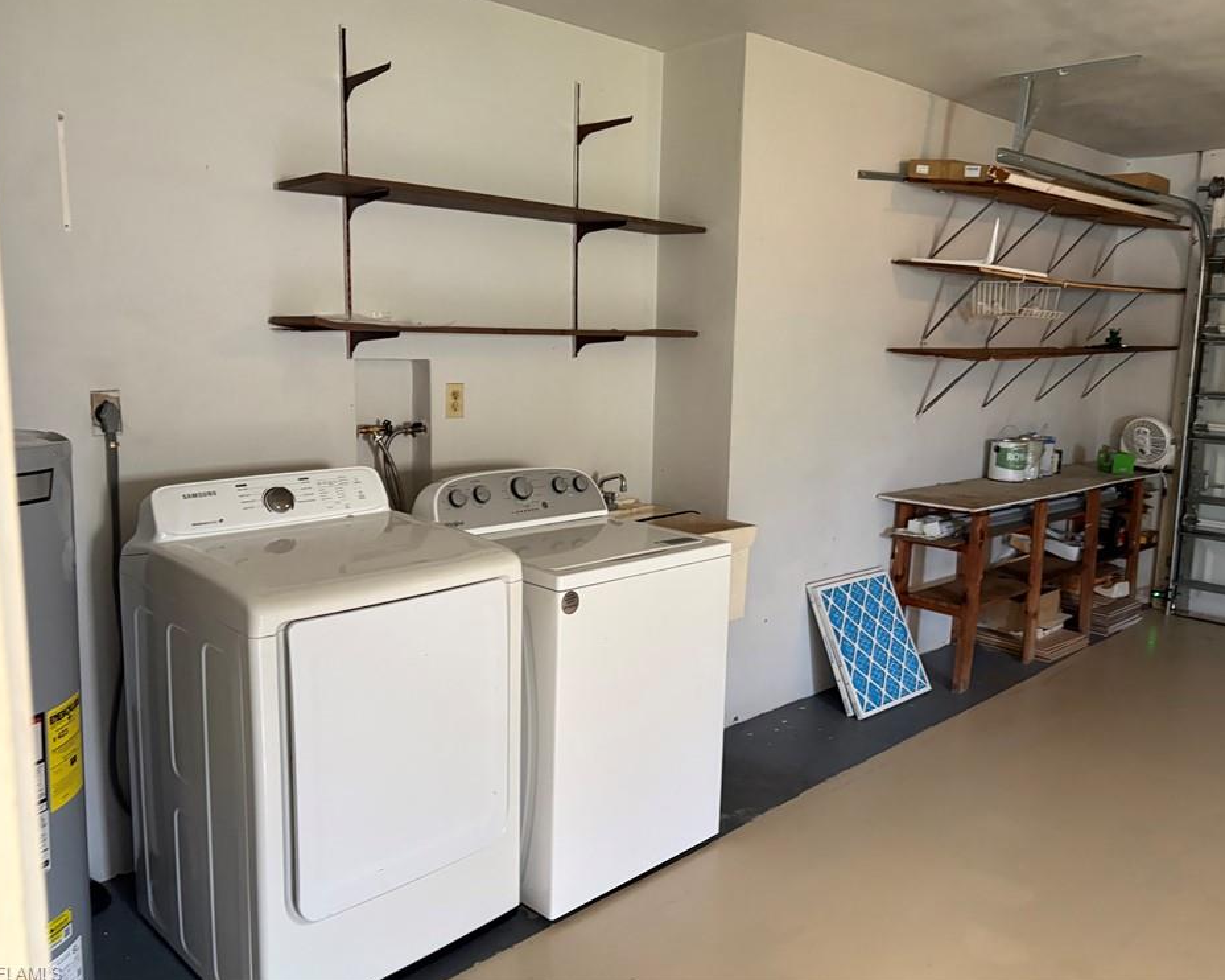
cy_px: 478
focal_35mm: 28
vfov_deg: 51.5
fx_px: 1015
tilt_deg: -8.6
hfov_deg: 62.2
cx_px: 639
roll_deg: -1.7
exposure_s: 1/40
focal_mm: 5.96
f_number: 1.6
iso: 400
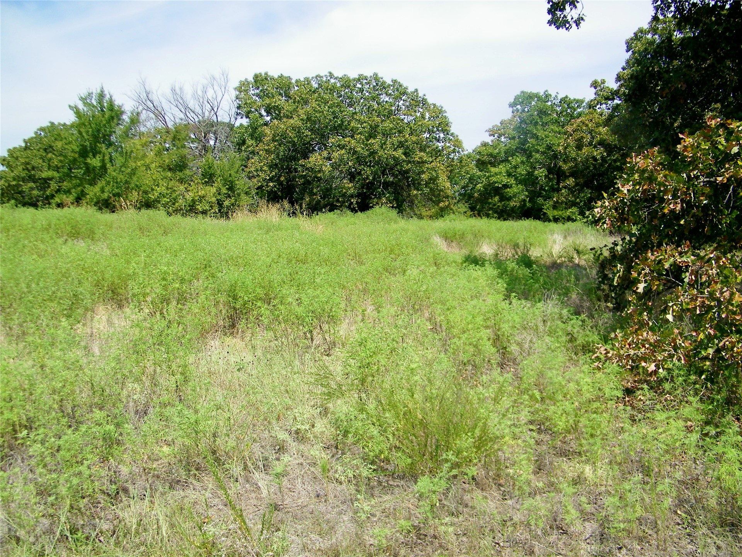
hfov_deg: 63.4
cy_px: 278
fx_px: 600
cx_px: 371
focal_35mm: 28
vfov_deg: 49.7
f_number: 7
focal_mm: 5
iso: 80
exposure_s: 1/200
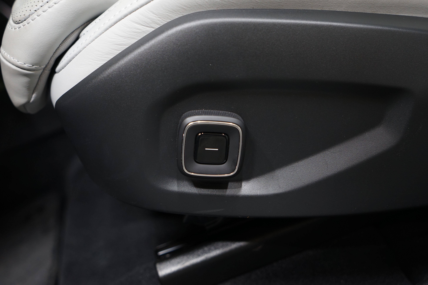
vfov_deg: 35.1
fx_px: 452
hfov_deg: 50.7
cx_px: 214
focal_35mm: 38
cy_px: 142
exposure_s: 1/20
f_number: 4.5
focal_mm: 38
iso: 640
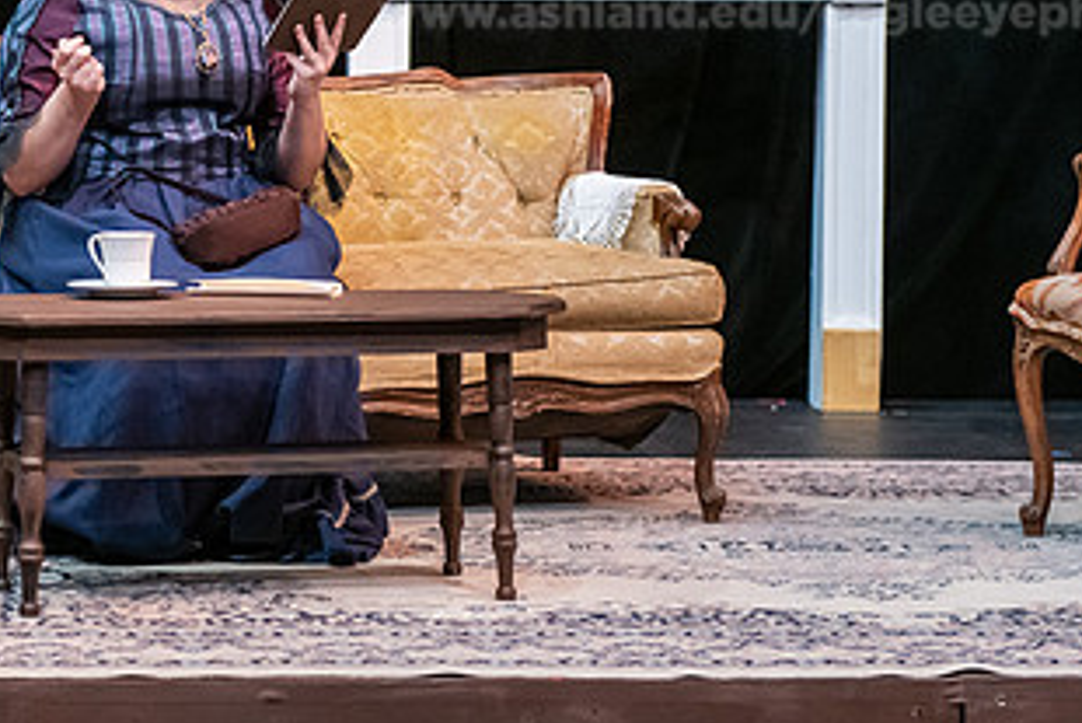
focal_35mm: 131
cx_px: 220
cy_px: 86
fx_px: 3939
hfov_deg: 15.5
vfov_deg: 10.4
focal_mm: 70
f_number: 3.2
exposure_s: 1/200
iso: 3200
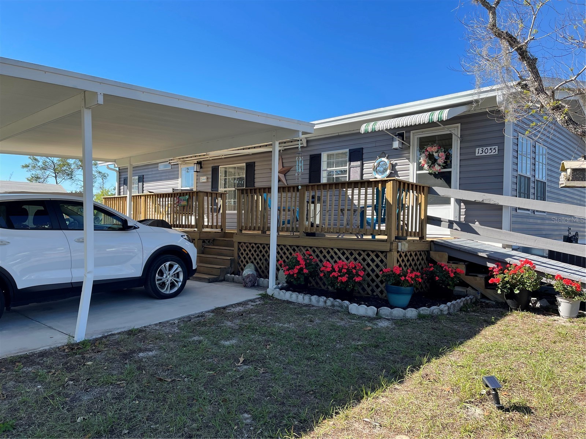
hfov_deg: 69.4
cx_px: 293
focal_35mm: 25
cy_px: 220
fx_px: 423
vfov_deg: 54.9
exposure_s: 1/1513
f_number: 1.6
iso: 32
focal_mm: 5.1
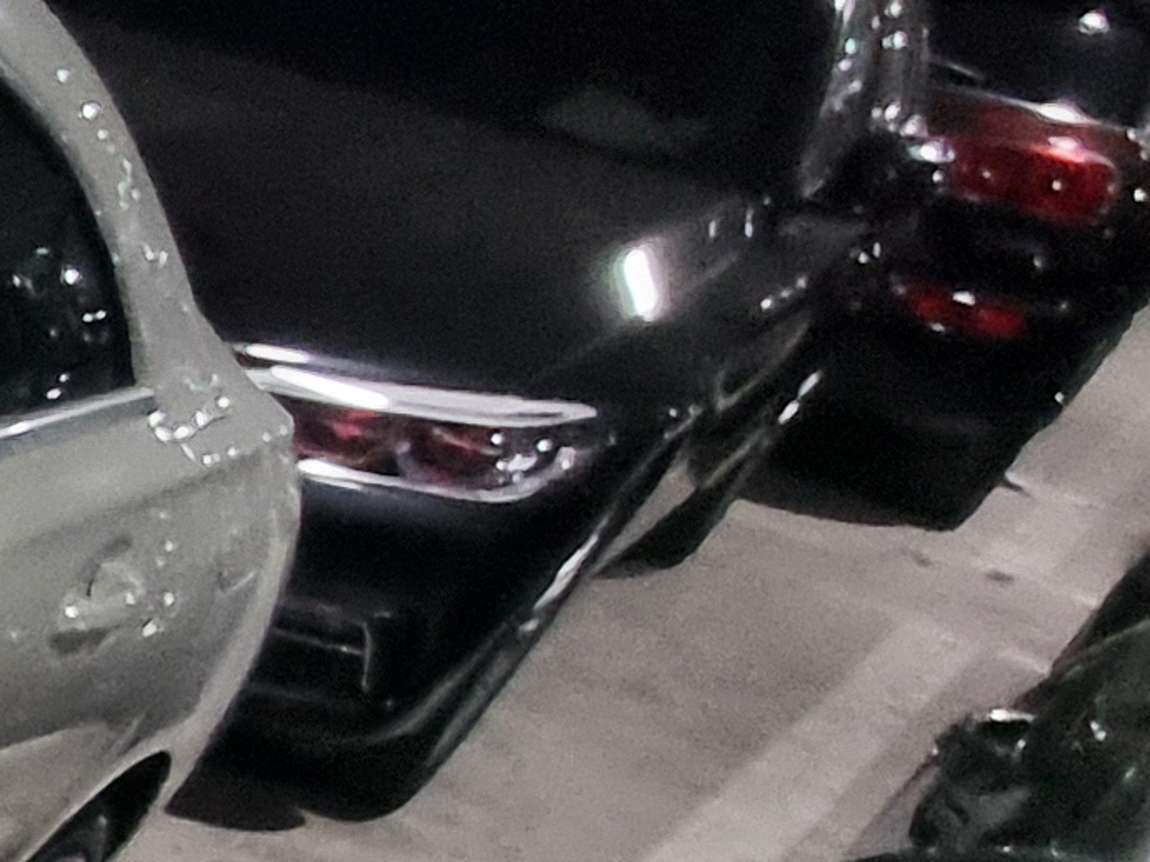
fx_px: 2524
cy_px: 919
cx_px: -2028
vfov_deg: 18.7
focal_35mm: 76
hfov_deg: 12.8
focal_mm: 2.2
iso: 250
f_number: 2.2
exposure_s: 1/60
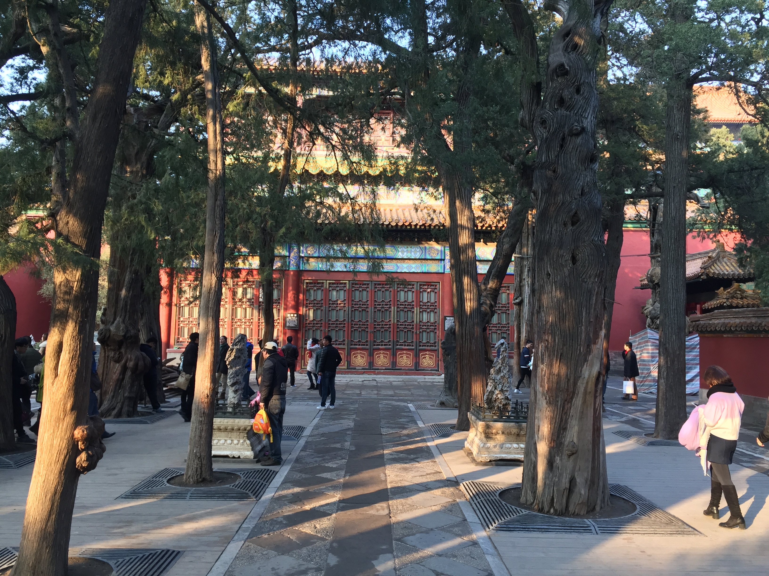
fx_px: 644
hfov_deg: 61.7
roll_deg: -0.7
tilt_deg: +5.1
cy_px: 288
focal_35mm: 29
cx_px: 384
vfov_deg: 48.2
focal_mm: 4.15
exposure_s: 1/100
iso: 50
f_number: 2.2
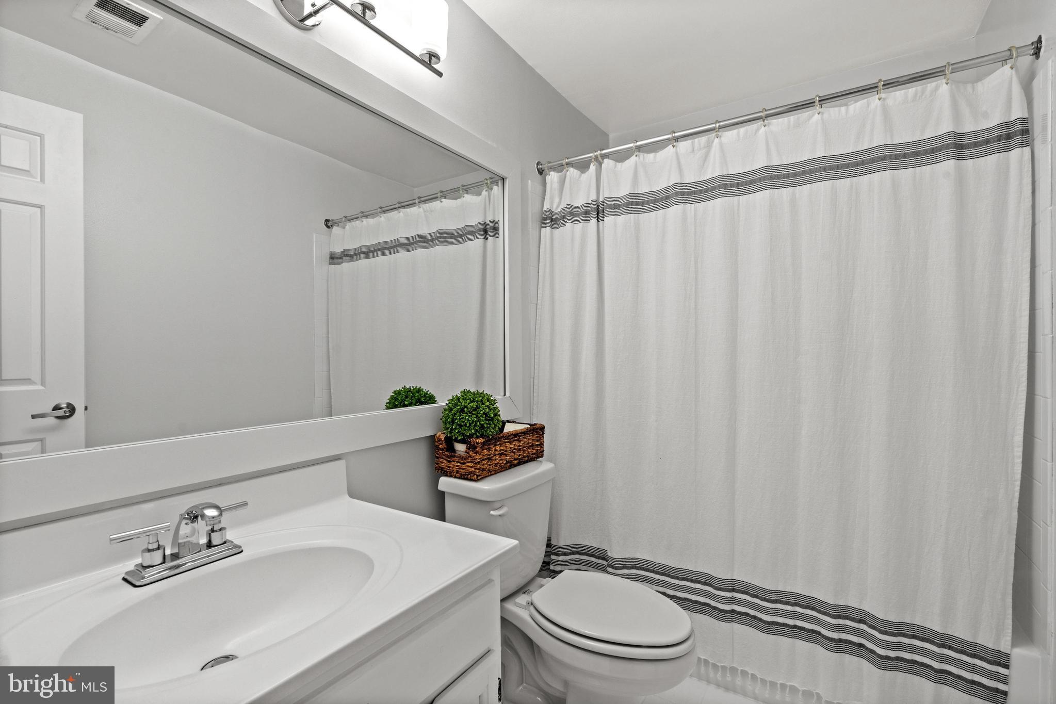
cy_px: 352
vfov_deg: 73.8
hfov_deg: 96.7
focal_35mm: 16
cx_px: 528
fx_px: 469
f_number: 9
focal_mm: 16
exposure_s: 1/10
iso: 800
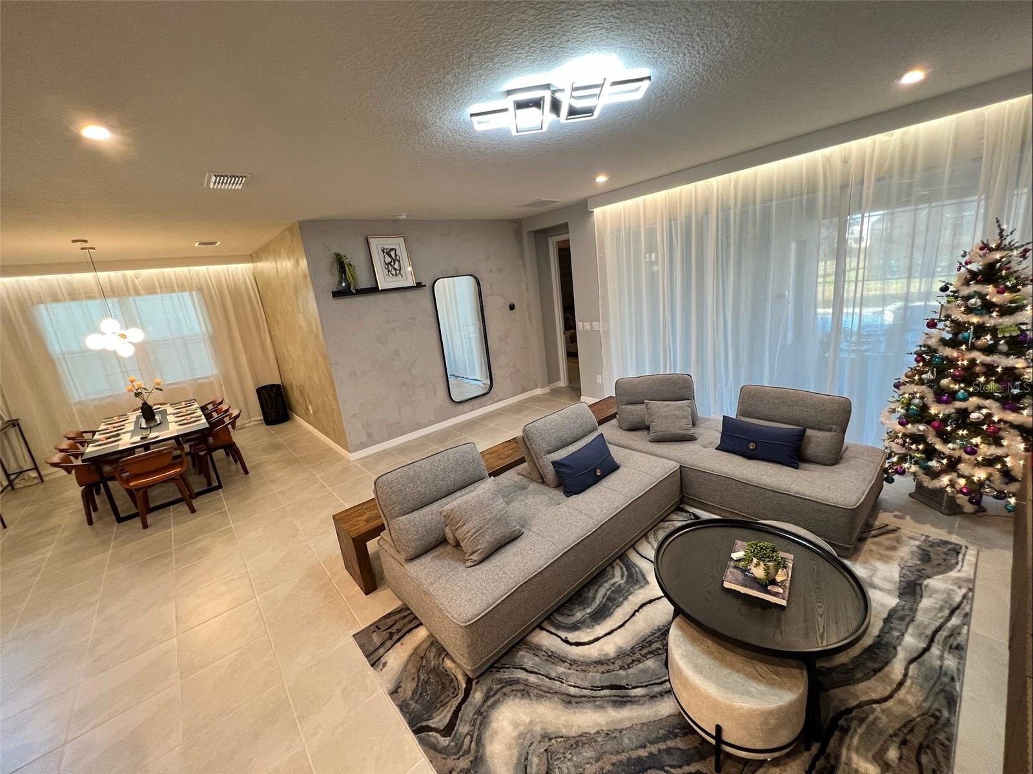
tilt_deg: -14.5
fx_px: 388
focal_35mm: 13
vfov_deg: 89.9
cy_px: 387
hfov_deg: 106.2
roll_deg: +7.4
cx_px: 516
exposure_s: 1/60
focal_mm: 1.57
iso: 160
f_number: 1.8
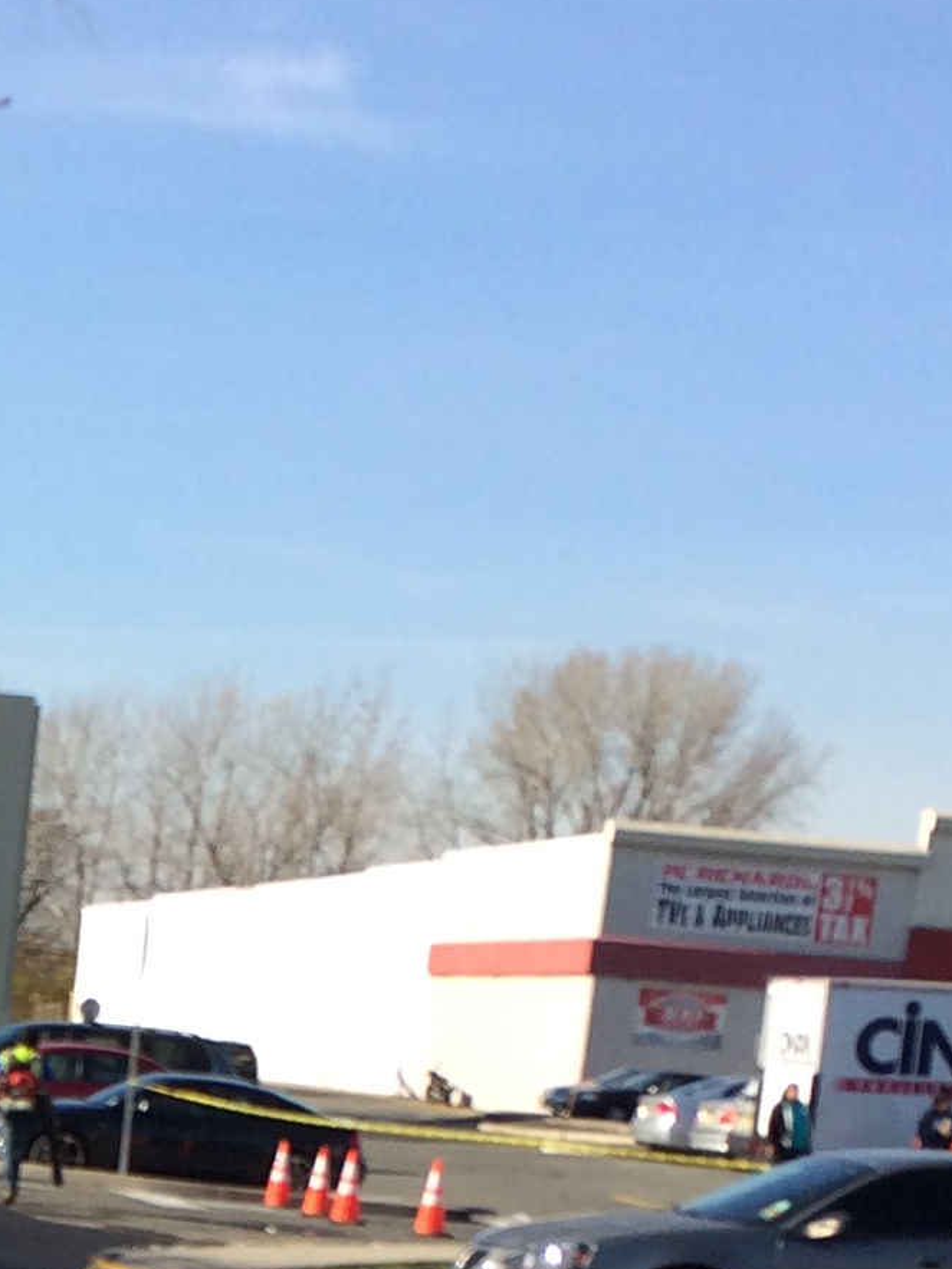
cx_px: -316
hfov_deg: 12.9
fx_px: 4068
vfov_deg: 16.5
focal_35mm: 111
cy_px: 1762
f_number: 2.2
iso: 32
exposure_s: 1/1368
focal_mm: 4.12
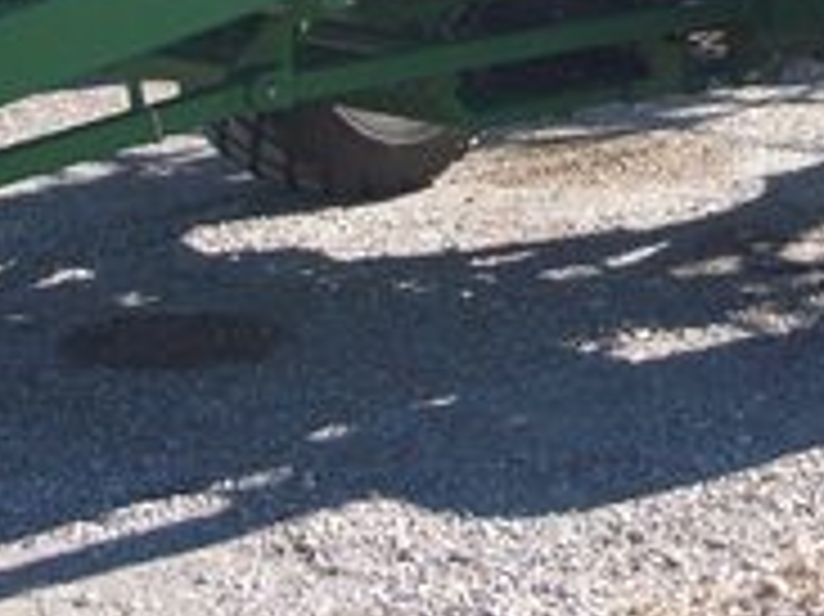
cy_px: -229
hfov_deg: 19.0
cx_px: 779
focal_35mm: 101
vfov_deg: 13.9
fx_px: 2403
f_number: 2.8
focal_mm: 5.7
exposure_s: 1/536
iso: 64
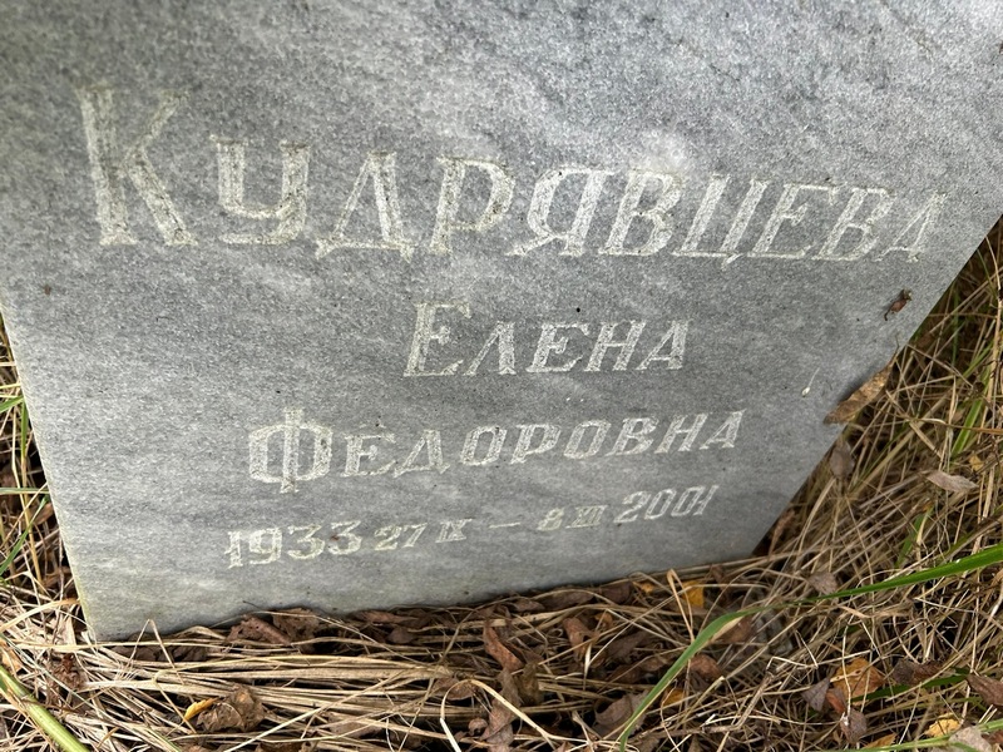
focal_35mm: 26
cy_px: 376
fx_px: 753
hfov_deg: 67.3
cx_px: 502
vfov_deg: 53.1
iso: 125
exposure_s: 1/121
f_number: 1.5
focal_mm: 5.7
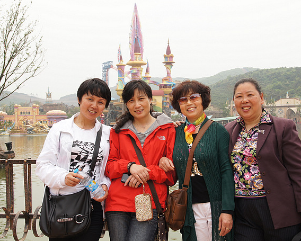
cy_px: 120
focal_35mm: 45
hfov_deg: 41.1
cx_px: 163
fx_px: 401
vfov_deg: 33.5
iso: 160
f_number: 8
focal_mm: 26
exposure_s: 1/160
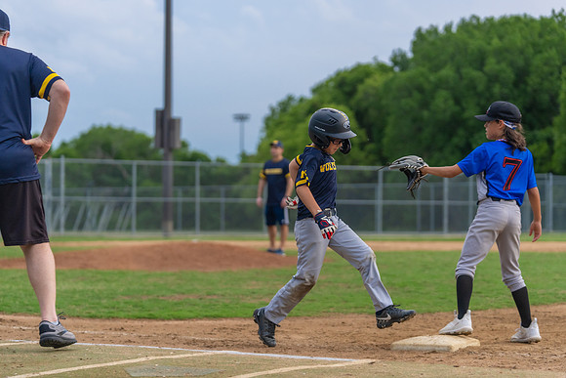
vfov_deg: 13.7
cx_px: 283
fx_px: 1577
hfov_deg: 20.3
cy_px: 189
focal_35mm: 100
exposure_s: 1/1000
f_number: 2.8
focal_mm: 95
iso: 1000
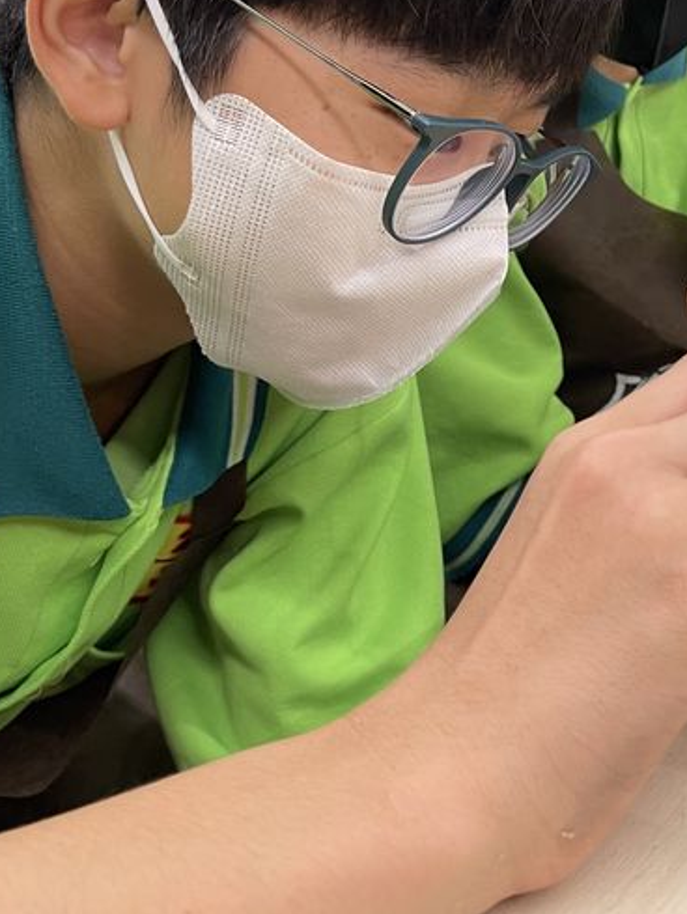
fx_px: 1348
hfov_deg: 26.6
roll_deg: -0.9
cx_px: 732
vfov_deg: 36.6
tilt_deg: -13.5
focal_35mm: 51
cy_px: 226
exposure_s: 1/60
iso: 160
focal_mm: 5.1
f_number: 1.6
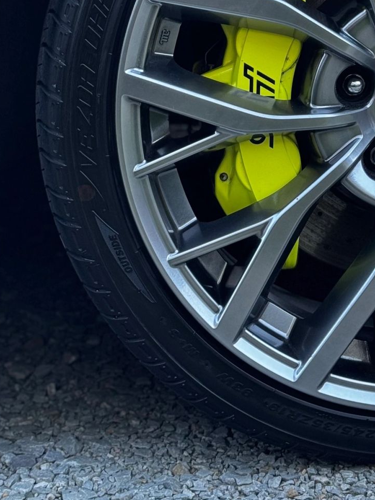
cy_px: -22
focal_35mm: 106
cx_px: 299
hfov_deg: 13.9
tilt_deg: -7.5
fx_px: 1530
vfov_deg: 18.0
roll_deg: -0.3
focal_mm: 6.76
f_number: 1.78
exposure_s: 1/105
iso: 100
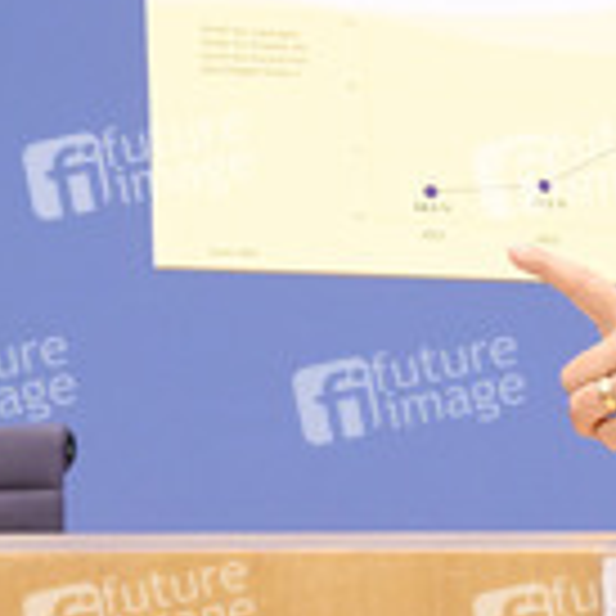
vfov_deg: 8.9
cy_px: 54
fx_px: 3926
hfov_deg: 8.8
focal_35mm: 195
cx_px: 920
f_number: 5.6
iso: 5000
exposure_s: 1/500
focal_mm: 70
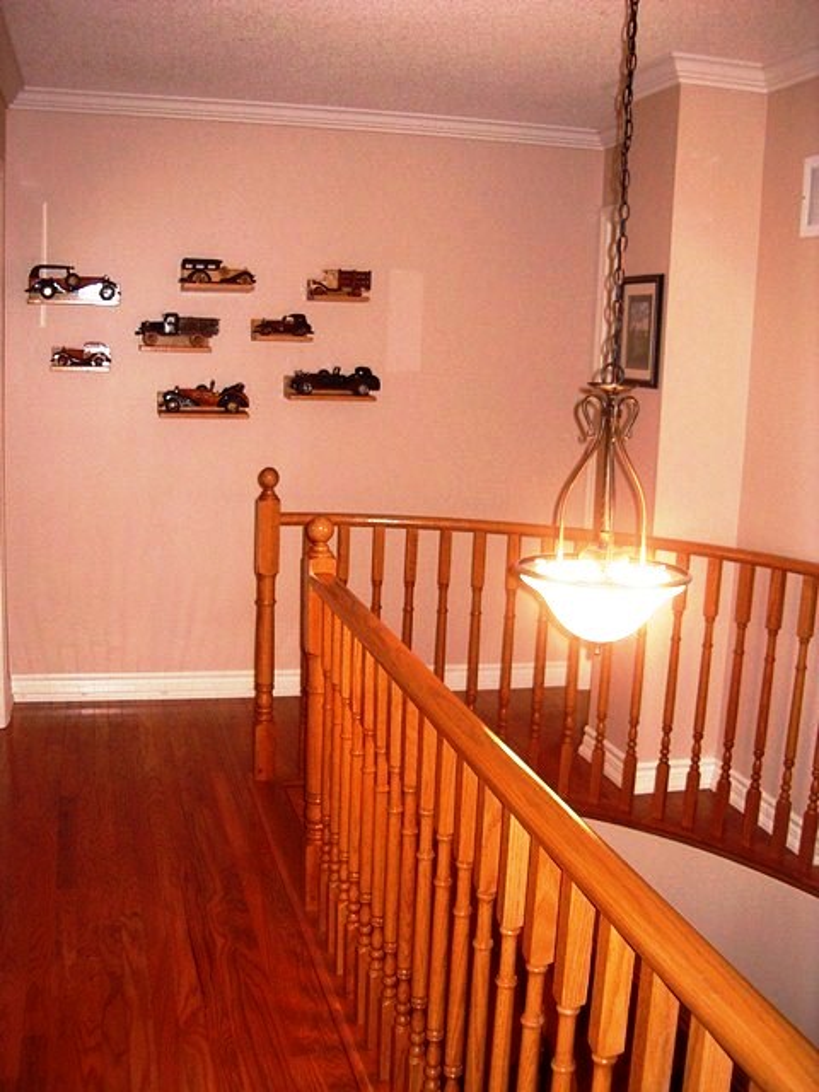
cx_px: 410
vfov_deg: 49.0
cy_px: 546
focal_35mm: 38
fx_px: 1199
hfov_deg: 37.7
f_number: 2.6
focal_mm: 5.8
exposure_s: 1/60
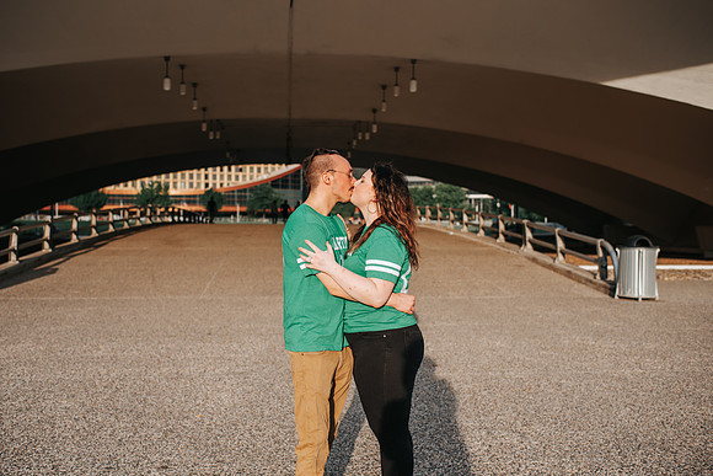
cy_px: 246
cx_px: 333
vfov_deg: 35.3
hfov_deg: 51.0
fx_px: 746
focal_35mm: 38
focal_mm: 35
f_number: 3.2
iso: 110
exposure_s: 1/800
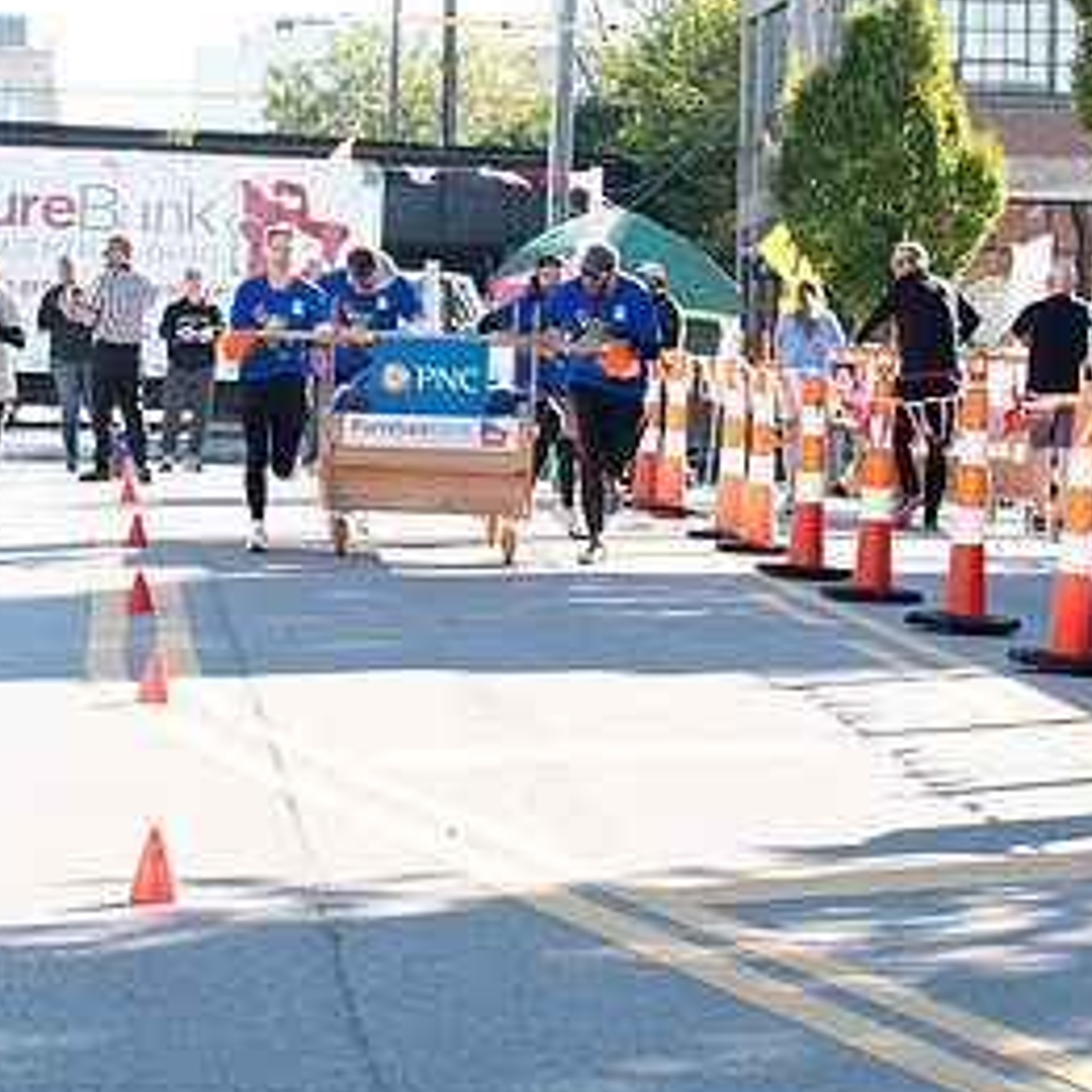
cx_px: 202
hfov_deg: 10.5
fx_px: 5925
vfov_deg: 10.5
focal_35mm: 166
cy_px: 466
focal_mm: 70
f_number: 8
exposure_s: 1/400
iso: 640
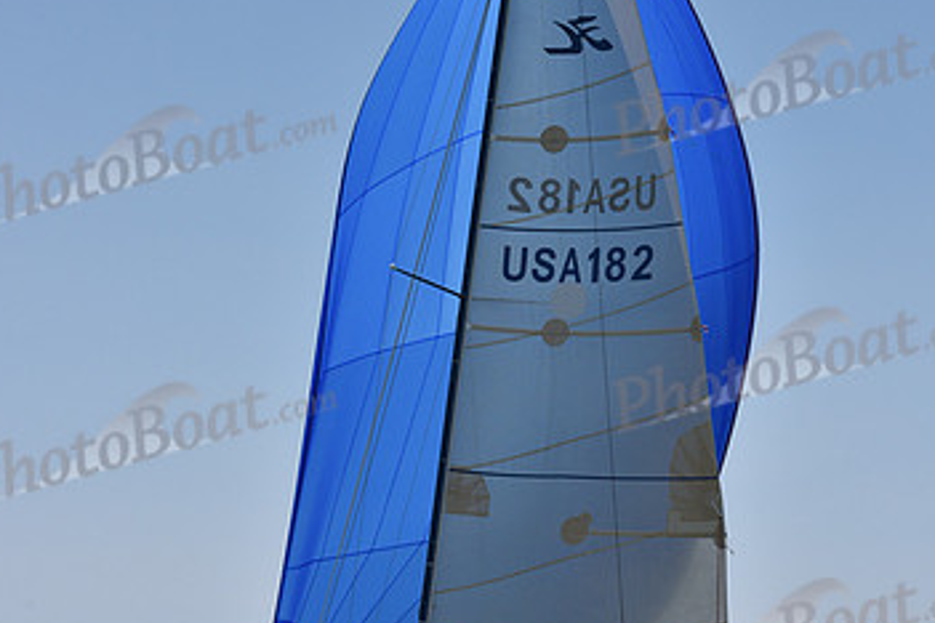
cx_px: 475
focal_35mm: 124
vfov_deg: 11.1
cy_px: 264
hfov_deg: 16.5
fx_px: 3220
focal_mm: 75
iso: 400
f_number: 9
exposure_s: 1/800
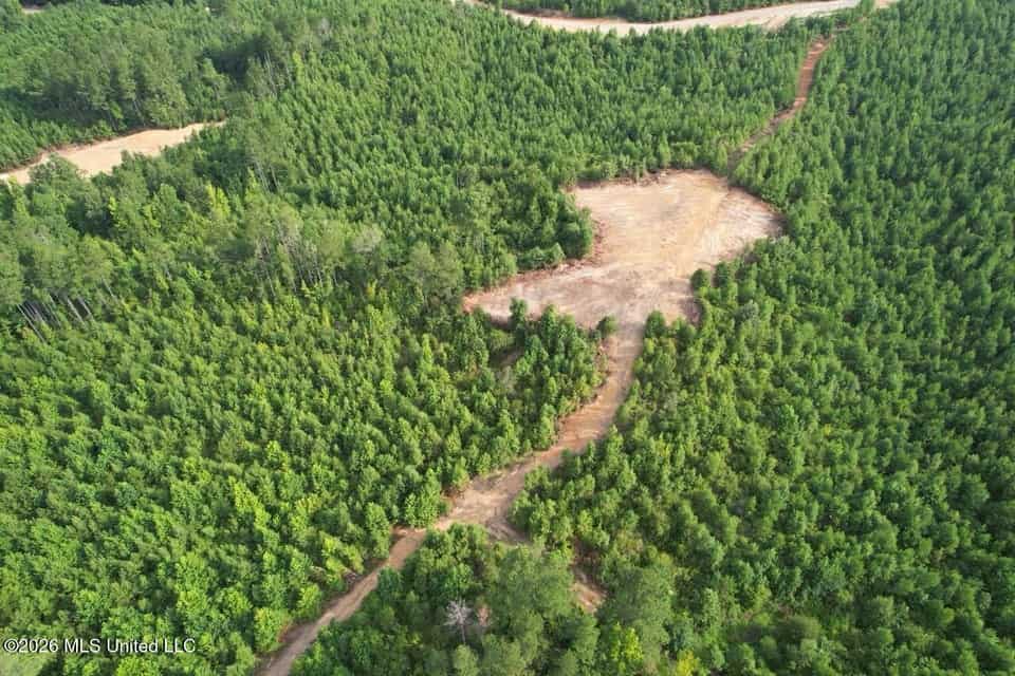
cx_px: 508
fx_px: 620
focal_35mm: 22
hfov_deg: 78.6
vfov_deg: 57.2
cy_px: 338
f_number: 2.8
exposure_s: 1/640
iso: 100
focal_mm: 8.38
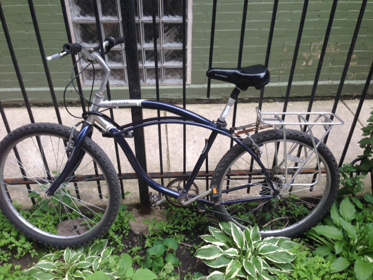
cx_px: 186
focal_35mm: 33
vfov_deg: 42.9
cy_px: 140
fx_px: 356
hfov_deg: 55.4
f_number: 2.4
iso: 64
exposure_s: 1/120
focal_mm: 4.12
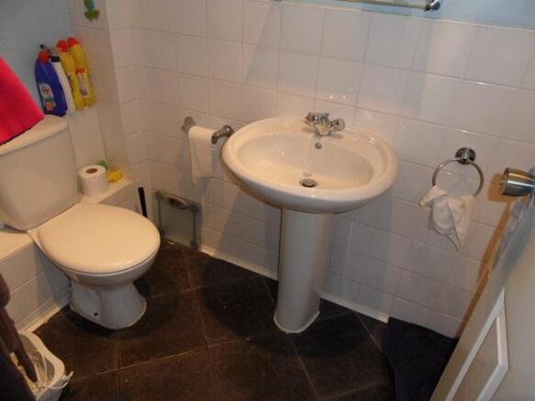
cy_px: 200
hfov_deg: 71.6
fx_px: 371
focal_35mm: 24
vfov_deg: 56.8
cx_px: 268
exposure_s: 1/30
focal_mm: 3.9
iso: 200
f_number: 3.2
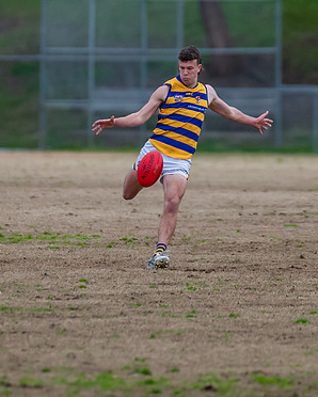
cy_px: 101
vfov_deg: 2.4
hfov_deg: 1.9
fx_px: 9580
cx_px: 138
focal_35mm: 815
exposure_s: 1/2000
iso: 1250
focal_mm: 270
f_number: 2.8
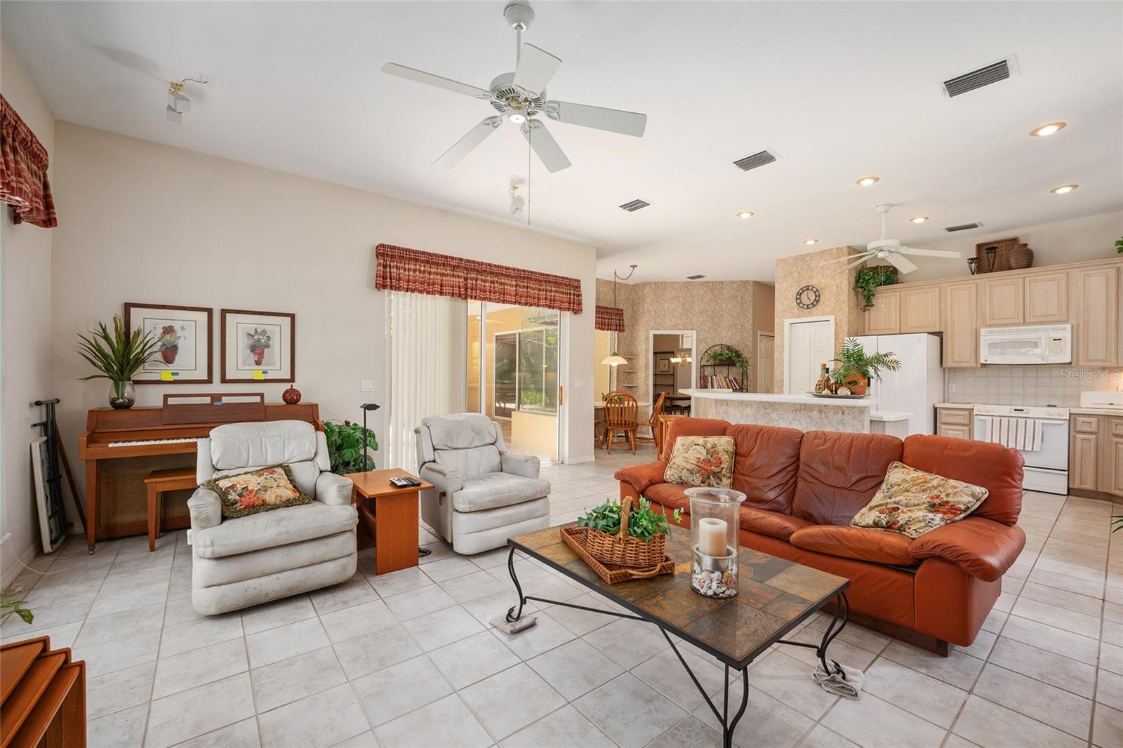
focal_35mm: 14
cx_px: 562
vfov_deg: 81.2
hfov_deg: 104.3
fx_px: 437
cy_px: 374
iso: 400
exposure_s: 1/6
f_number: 7.1
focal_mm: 14
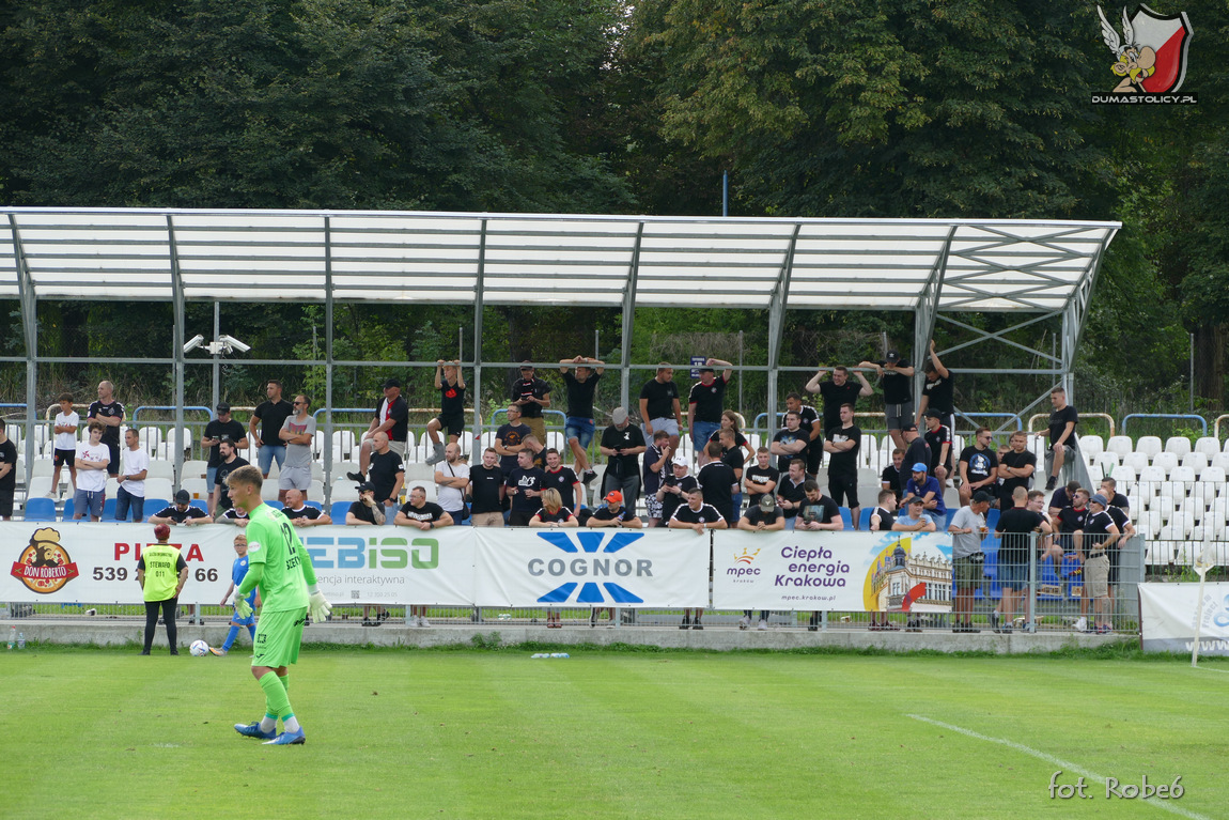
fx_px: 6521
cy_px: 410
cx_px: 614
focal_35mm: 191
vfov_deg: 7.2
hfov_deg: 10.8
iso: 125
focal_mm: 69.6
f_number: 4
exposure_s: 1/250
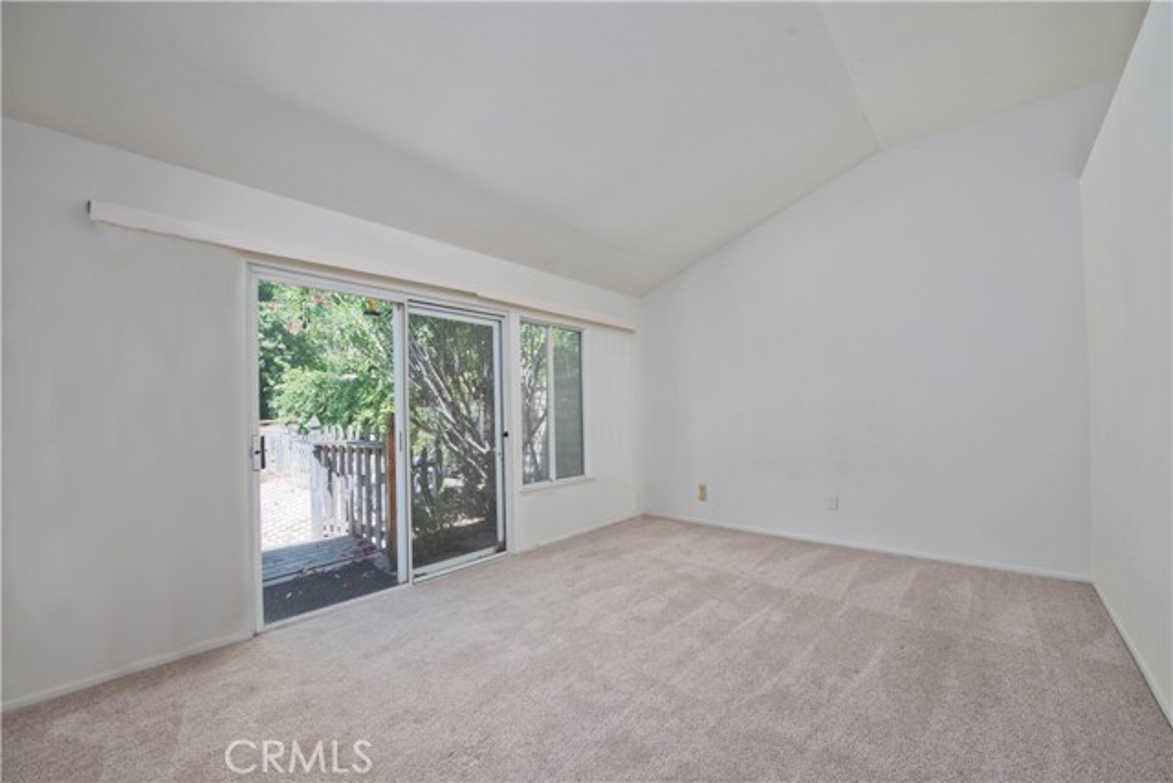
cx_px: 586
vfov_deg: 81.2
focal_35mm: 14
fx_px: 456
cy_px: 392
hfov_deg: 104.2
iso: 400
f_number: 5.6
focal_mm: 14
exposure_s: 1/500
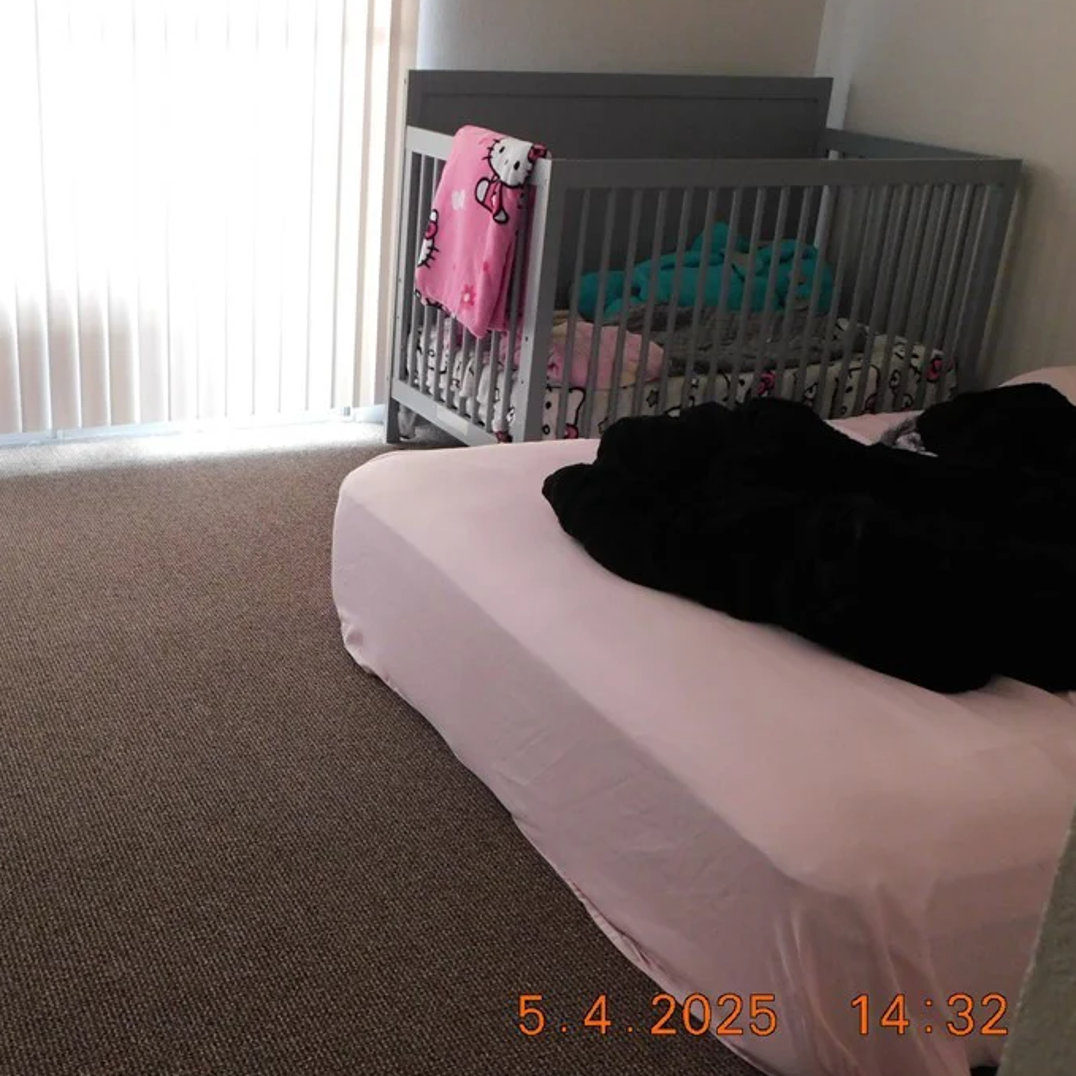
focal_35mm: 40
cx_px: 300
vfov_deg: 41.9
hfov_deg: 40.9
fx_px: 1407
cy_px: 534
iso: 400
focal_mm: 5.3
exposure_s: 1/15
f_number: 3.2
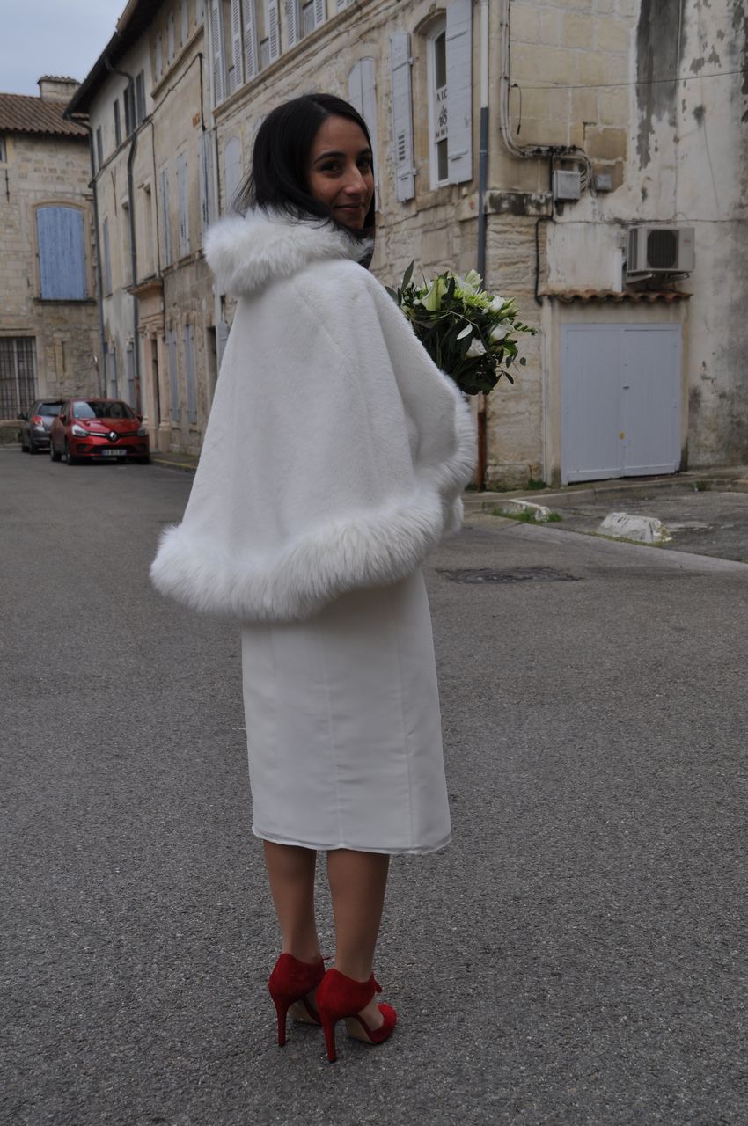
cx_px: 374
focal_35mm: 45
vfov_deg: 43.7
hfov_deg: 29.8
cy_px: 563
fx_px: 1406
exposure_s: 1/160
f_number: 6.3
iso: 200
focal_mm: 30
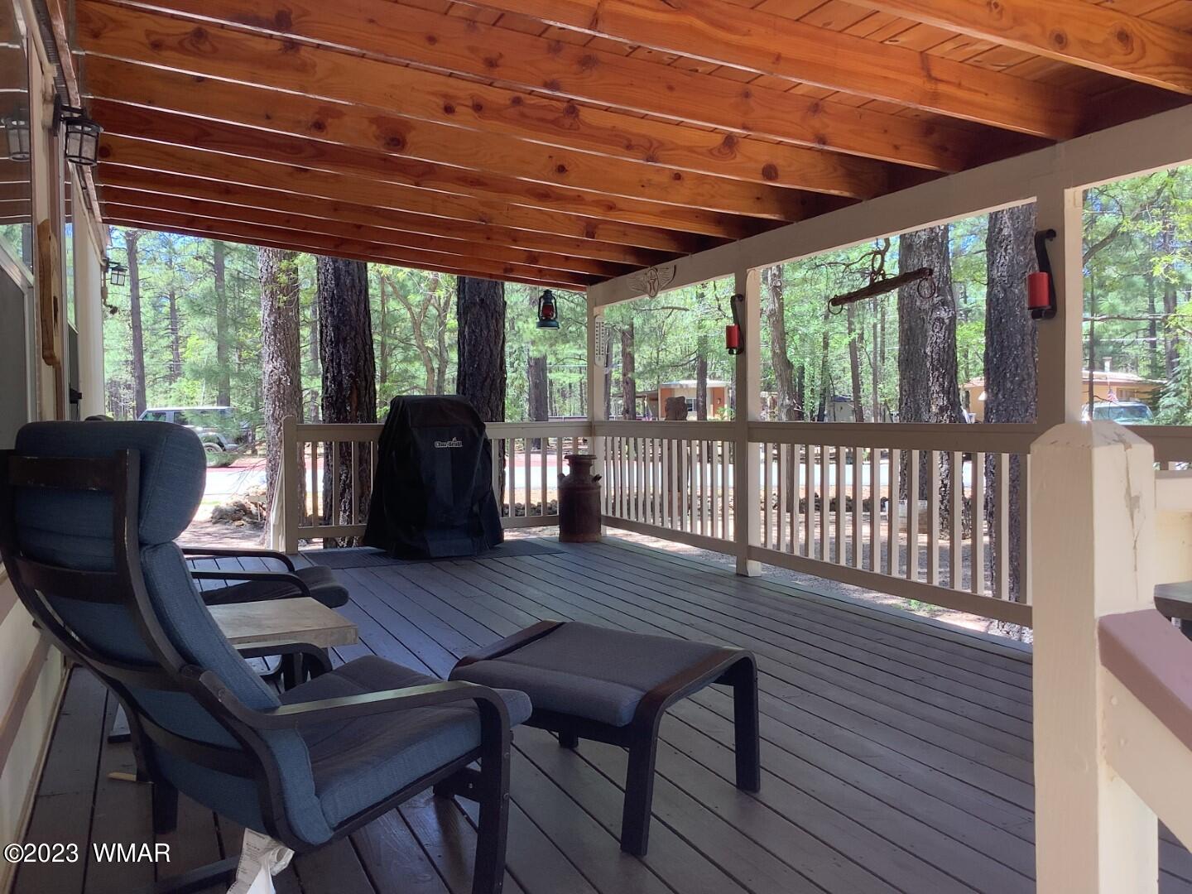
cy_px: 447
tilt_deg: -2.4
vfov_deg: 45.4
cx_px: 596
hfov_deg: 58.4
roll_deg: +0.6
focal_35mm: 31
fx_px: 1067
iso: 64
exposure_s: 1/120
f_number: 2.4
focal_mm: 3.3
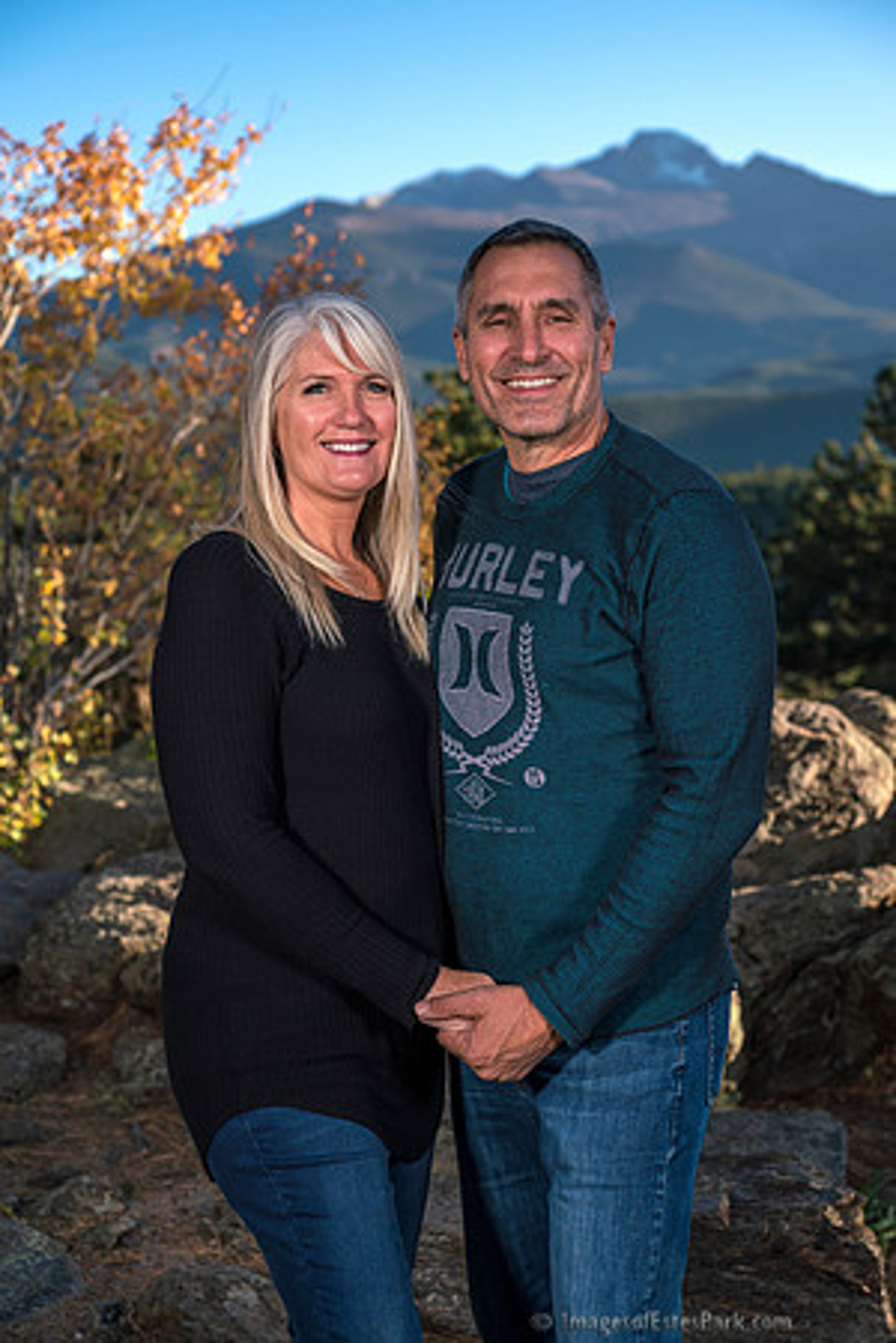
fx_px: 2240
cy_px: 672
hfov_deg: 22.6
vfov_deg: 33.4
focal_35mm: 60
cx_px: 448
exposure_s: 1/400
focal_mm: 60
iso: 100
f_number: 4
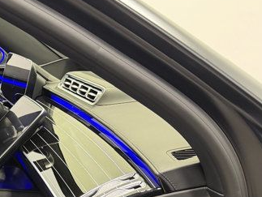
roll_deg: -2.3
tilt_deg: -20.7
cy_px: 221
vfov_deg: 18.6
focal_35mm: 76
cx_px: -66
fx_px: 576
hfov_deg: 23.1
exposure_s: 1/60
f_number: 1.78
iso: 250
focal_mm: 6.76
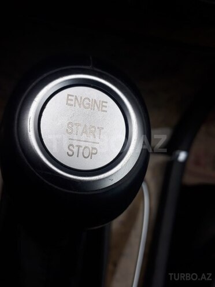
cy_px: 144
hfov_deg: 51.4
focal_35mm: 27
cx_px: 108
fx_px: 224
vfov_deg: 65.3
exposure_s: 1/125
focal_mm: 3.6
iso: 40
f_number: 1.9
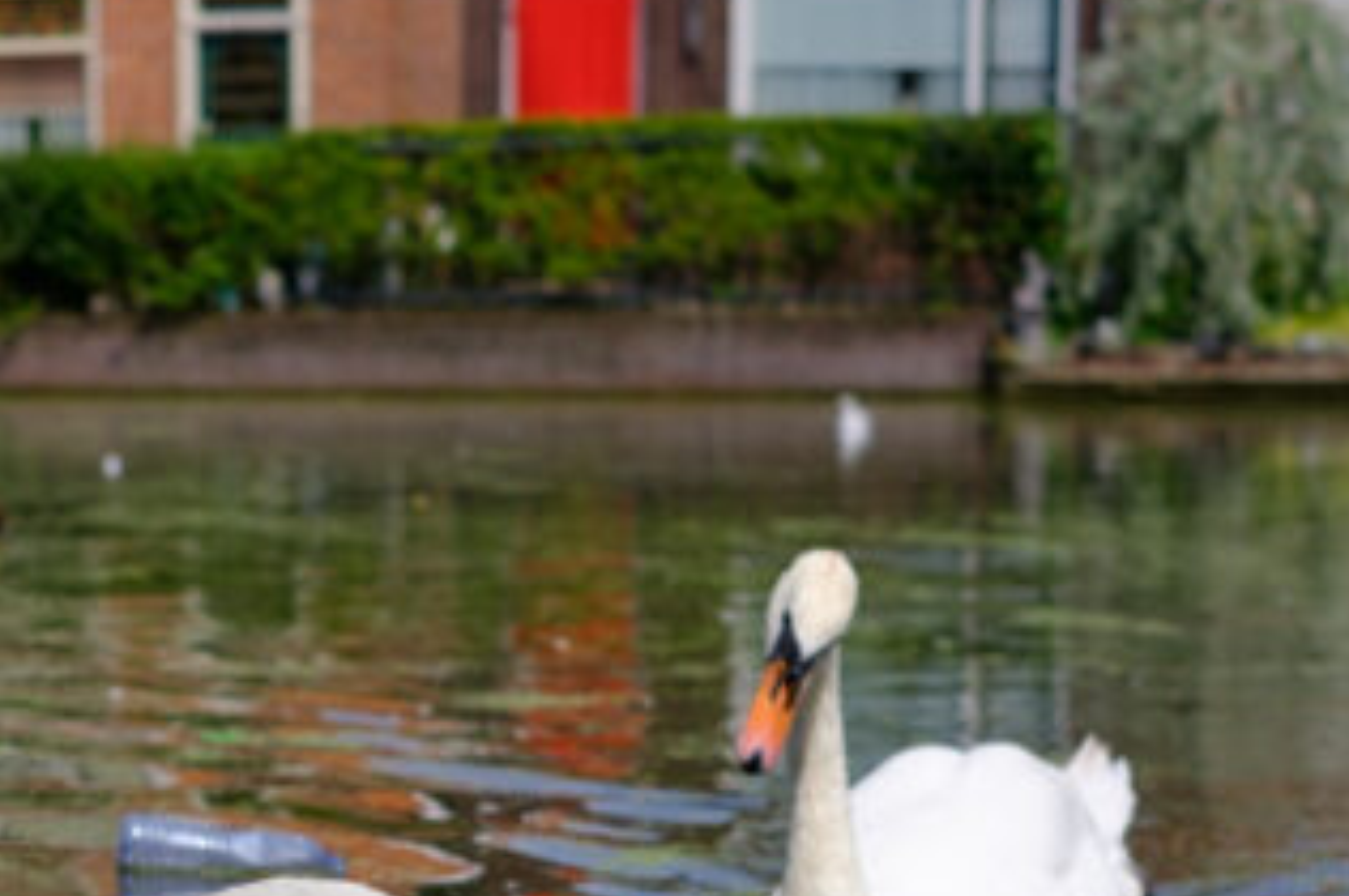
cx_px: 201
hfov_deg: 15.8
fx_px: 4829
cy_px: 858
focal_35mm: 129
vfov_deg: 10.5
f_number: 2.8
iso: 200
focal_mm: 35
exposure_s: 1/3200
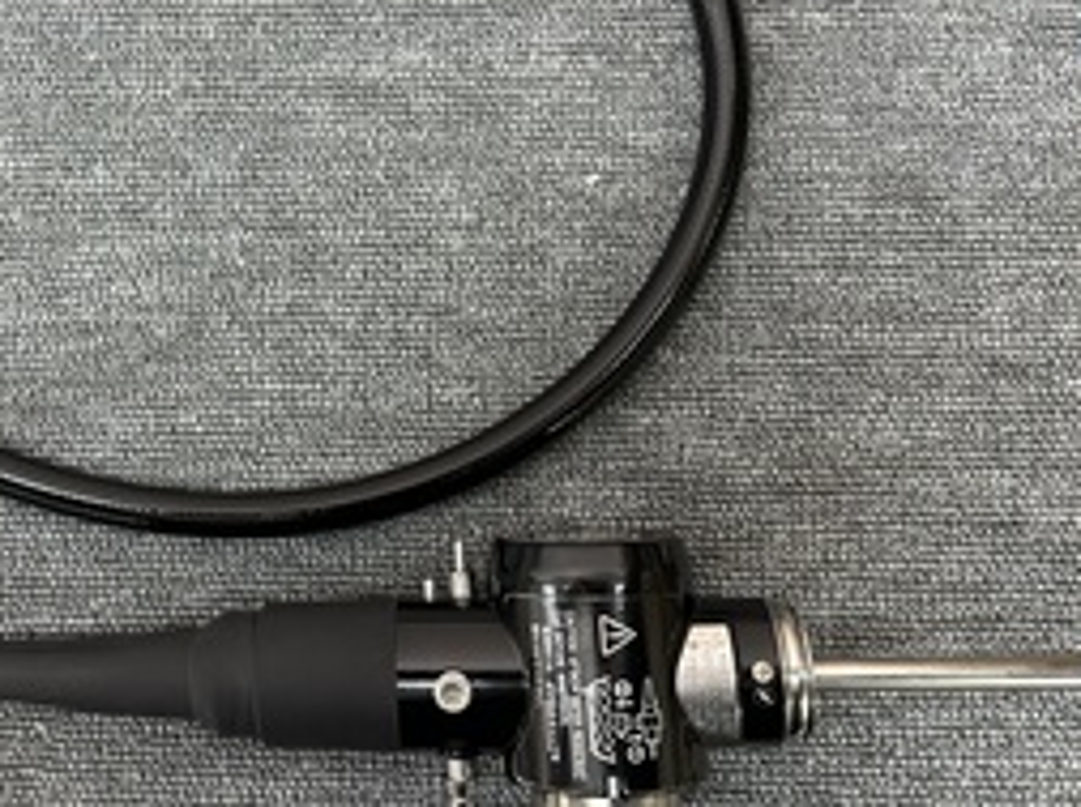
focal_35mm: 38
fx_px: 1185
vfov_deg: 36.9
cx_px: 278
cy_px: 226
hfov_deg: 47.3
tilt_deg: -80.3
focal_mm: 6.86
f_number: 1.78
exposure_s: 1/120
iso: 200
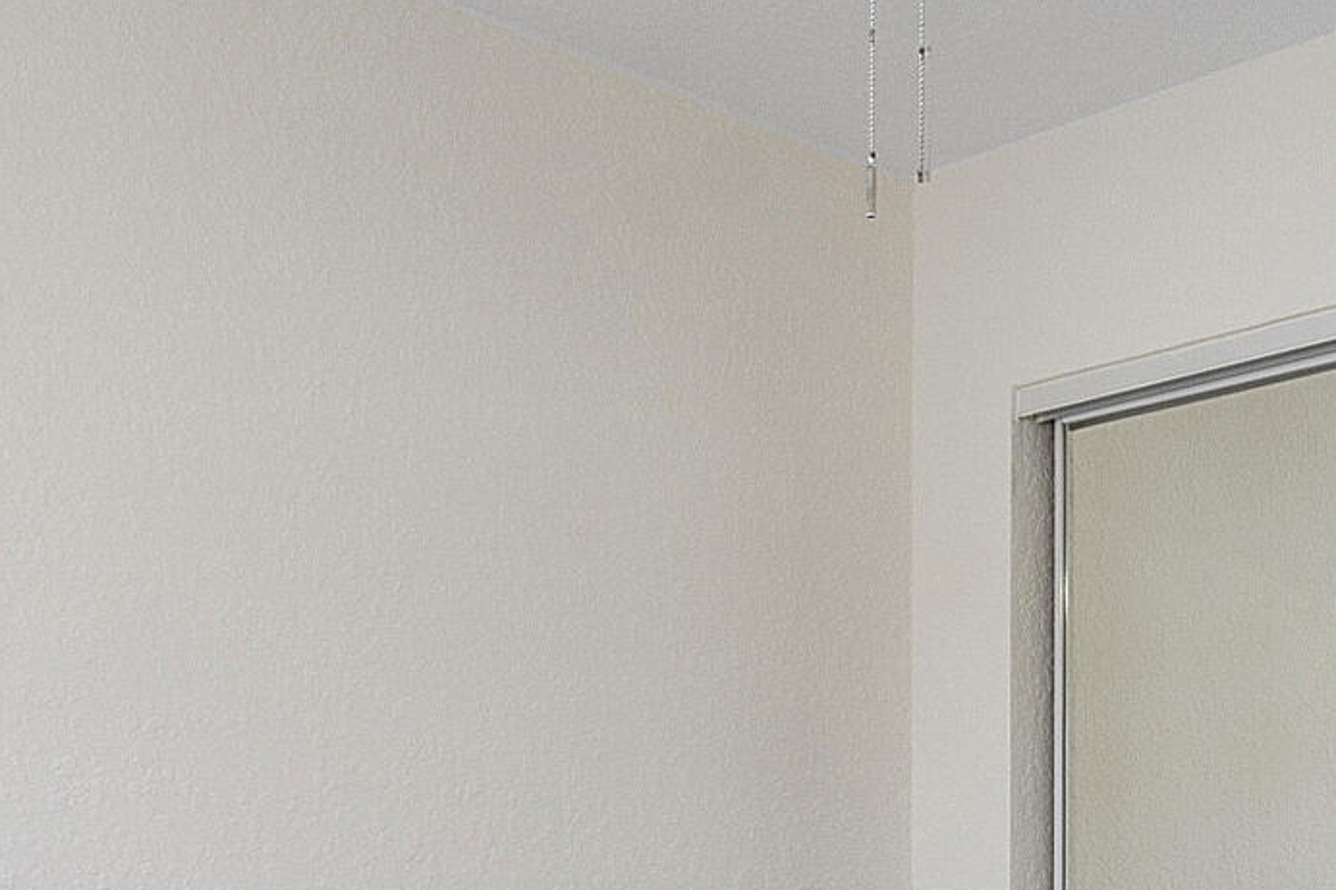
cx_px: 1303
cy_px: 1103
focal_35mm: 65
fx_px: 2411
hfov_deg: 29.2
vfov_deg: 19.5
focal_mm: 10
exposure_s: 1/20
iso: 160
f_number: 11
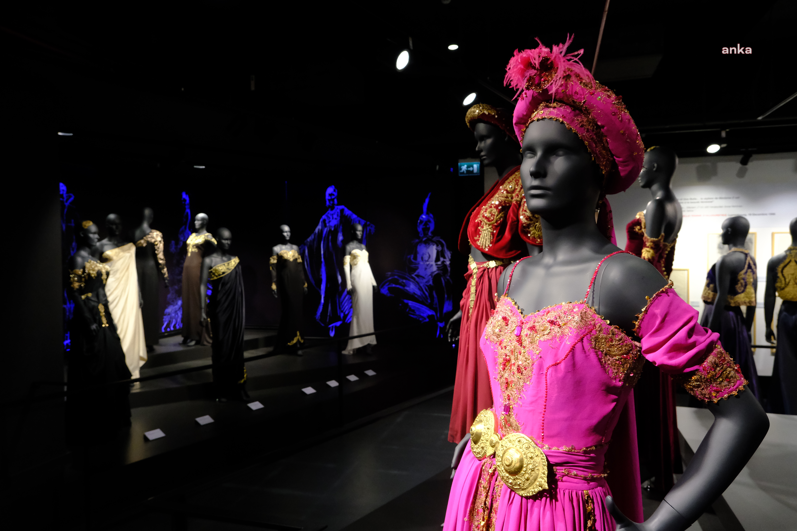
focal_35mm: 25
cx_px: 398
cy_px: 266
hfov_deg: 71.5
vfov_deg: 51.3
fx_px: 553
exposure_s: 1/200
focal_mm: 16.5
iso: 3200
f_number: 5.6
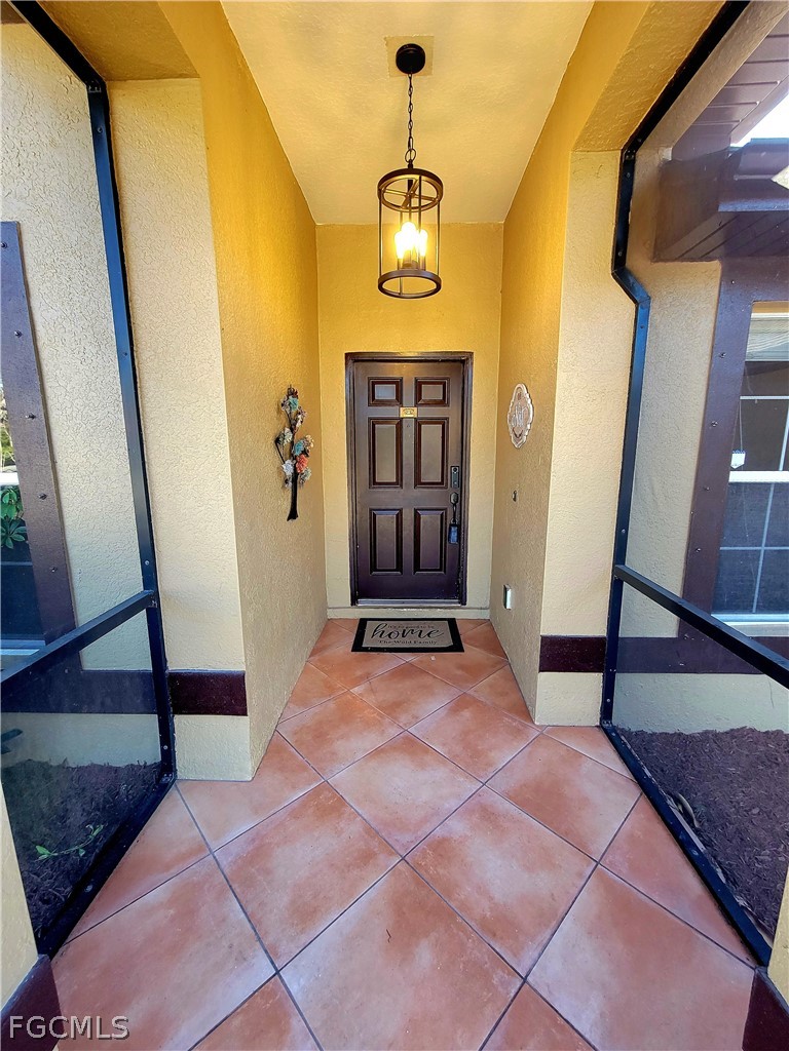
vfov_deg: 106.2
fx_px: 395
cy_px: 526
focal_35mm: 13
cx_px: 394
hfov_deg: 89.9
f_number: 2.2
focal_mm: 2.2
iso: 125
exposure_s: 1/60.2
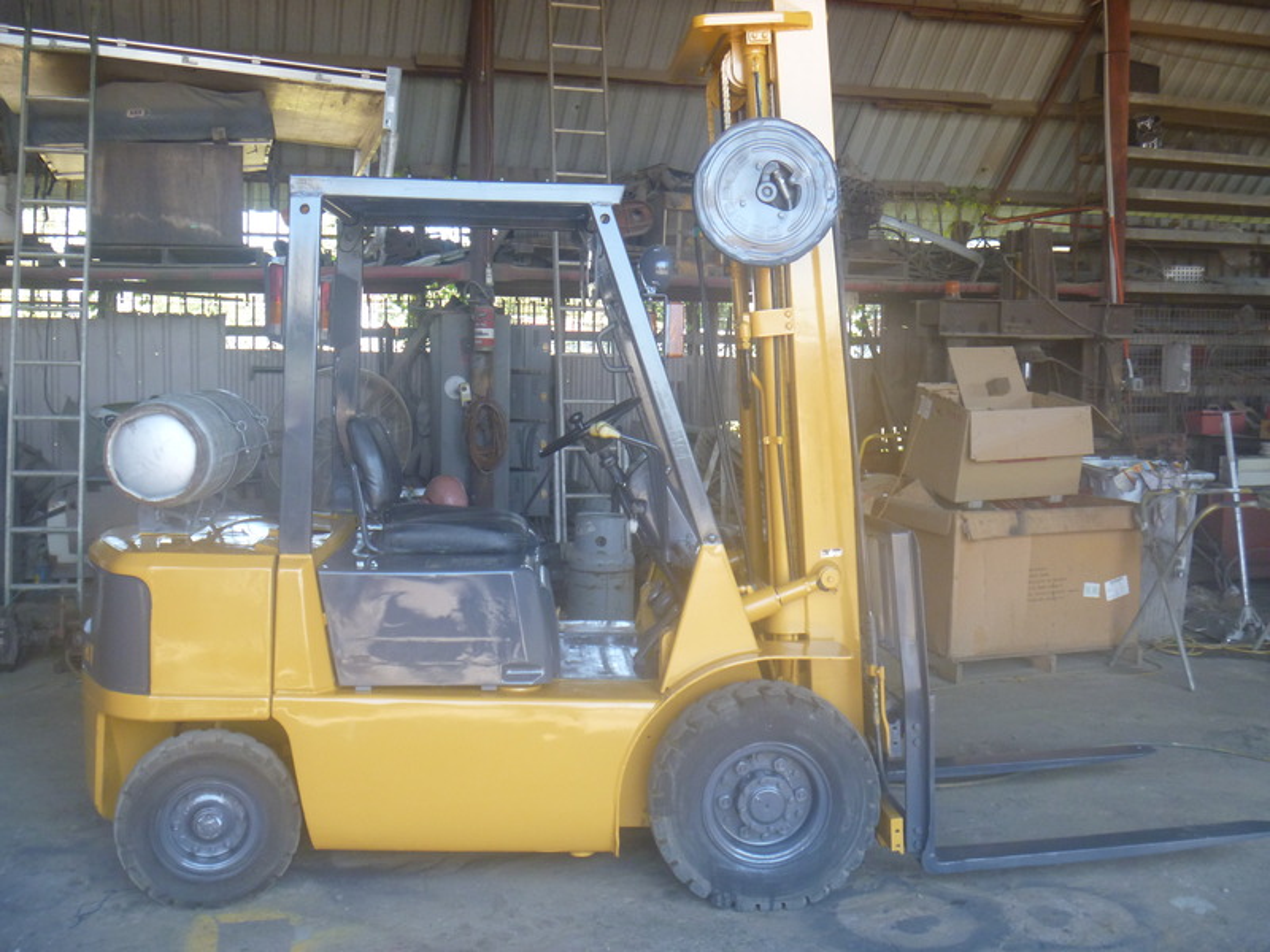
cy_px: 476
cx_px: 635
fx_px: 1284
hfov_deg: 52.6
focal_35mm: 35
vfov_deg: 40.7
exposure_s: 1/60
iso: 200
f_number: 3.5
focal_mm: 6.3
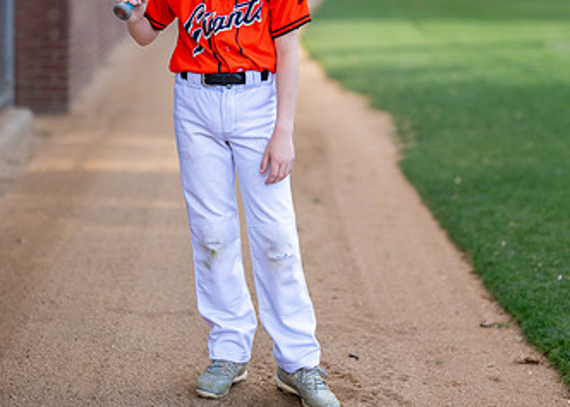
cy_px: 113
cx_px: 259
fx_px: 1586
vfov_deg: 14.6
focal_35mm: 98
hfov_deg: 20.4
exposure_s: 1/2000
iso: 125
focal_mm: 50
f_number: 1.2
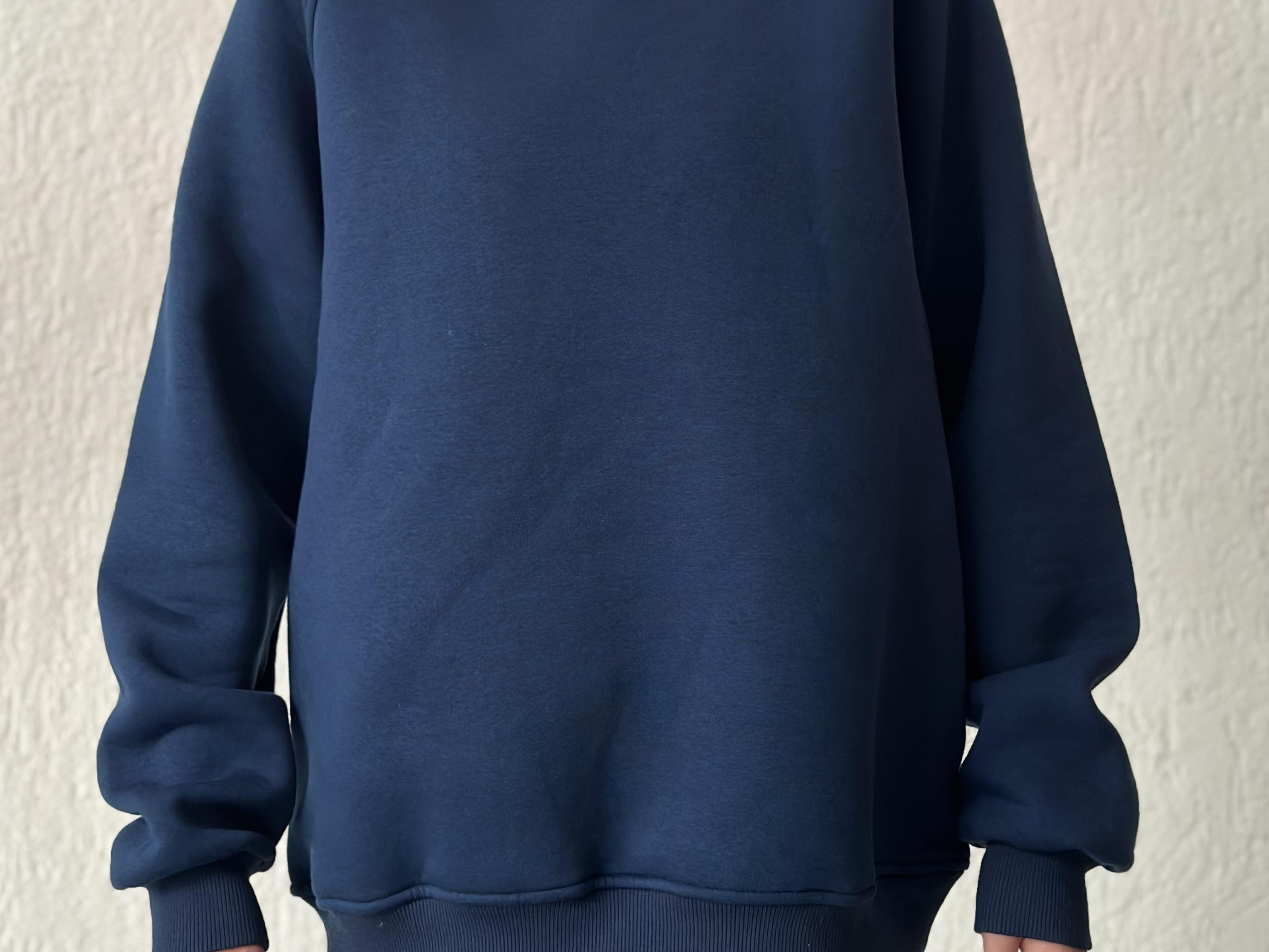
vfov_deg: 22.6
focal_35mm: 65
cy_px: 428
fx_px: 2383
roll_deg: -0.6
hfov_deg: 29.8
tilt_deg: +3.4
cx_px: 631
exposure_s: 1/60
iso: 320
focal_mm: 6.86
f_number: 1.78
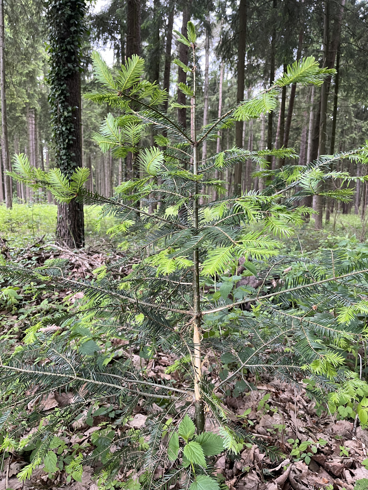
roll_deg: -0.2
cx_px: 184
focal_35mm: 26
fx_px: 369
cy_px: 245
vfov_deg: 67.3
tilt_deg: -9.1
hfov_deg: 53.1
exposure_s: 1/72
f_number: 1.6
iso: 125
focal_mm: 5.1
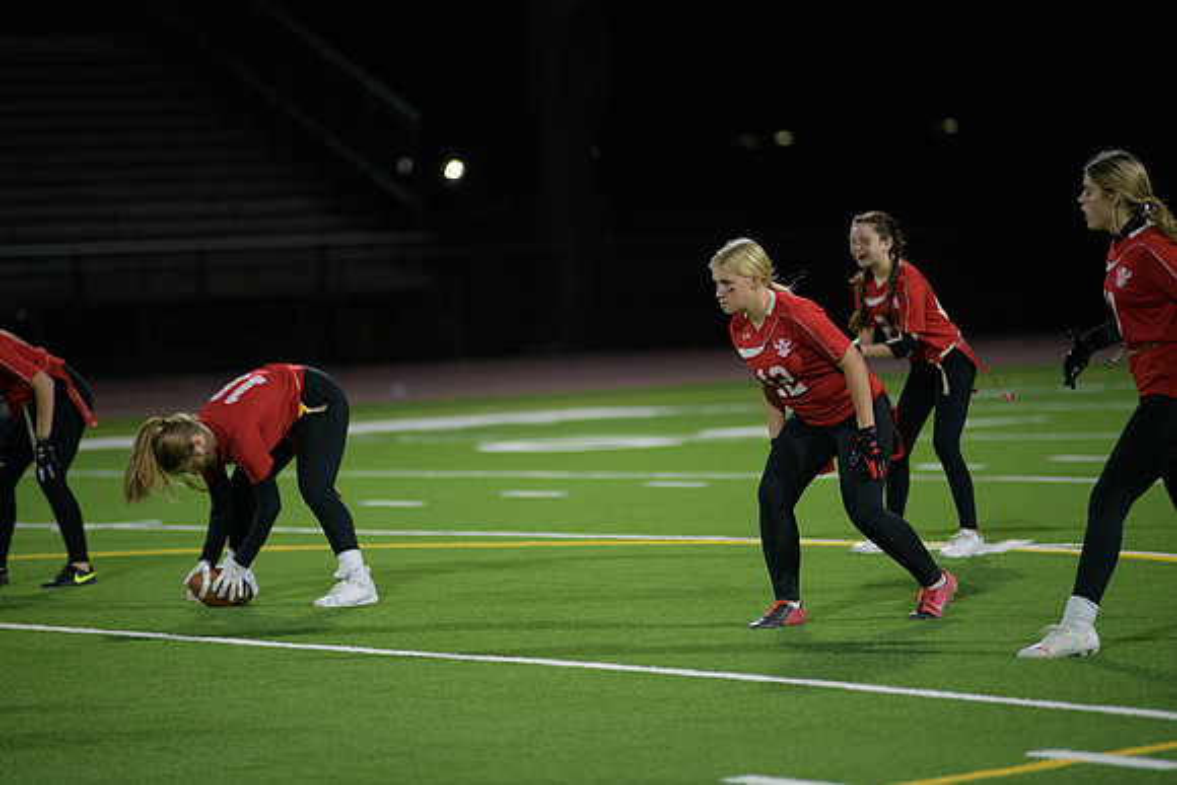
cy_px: 392
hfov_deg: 10.3
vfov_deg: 6.9
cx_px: 588
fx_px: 6540
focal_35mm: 200
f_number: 2.8
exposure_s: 1/640
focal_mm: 200
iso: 2500
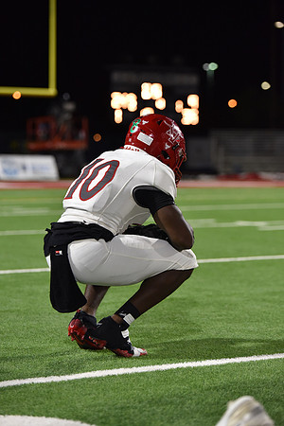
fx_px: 1373
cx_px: 142
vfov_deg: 17.6
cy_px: 213
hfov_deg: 11.8
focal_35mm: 116
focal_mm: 116
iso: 2800
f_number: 2.8
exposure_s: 1/640
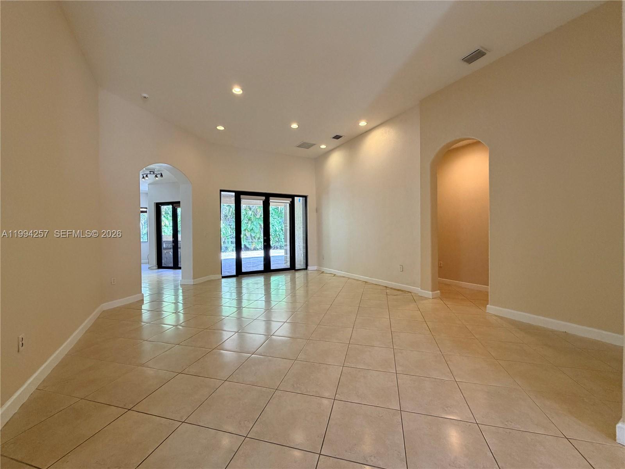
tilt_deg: -0.7
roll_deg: +1.1
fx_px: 253
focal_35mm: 14
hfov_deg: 102.1
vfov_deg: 85.7
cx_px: 312
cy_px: 234
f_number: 2.2
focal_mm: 2.22
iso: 250
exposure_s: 1/120
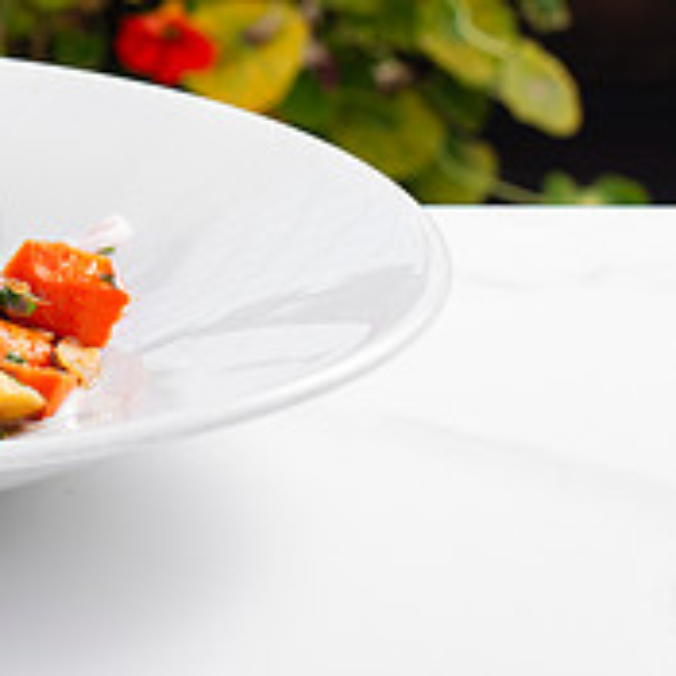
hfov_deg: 11.8
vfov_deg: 12.1
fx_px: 3159
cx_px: -282
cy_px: 37
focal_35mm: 143
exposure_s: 1/200
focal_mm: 50
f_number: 8
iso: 200
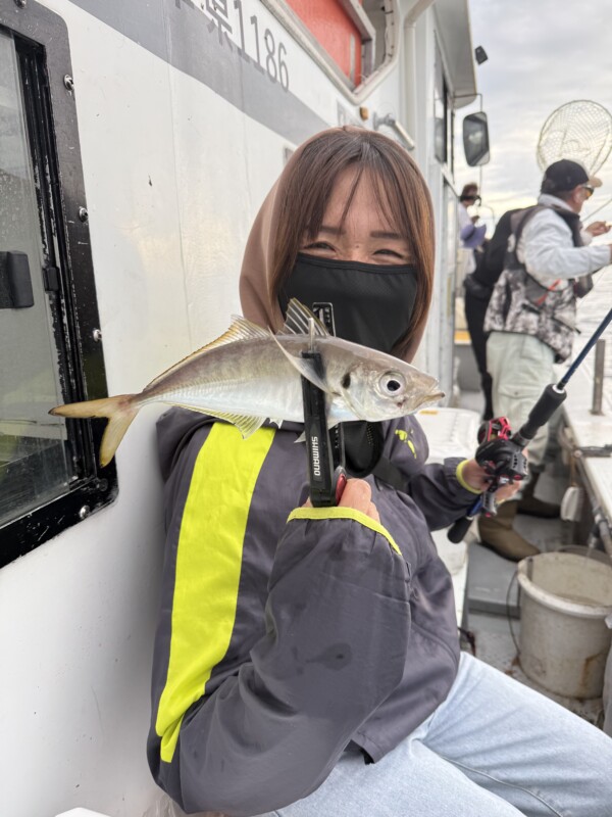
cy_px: 408
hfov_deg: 56.8
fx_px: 566
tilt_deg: -12.9
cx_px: 306
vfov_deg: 71.6
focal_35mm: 24
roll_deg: +3.6
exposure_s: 1/263
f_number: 1.78
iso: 64
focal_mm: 6.76
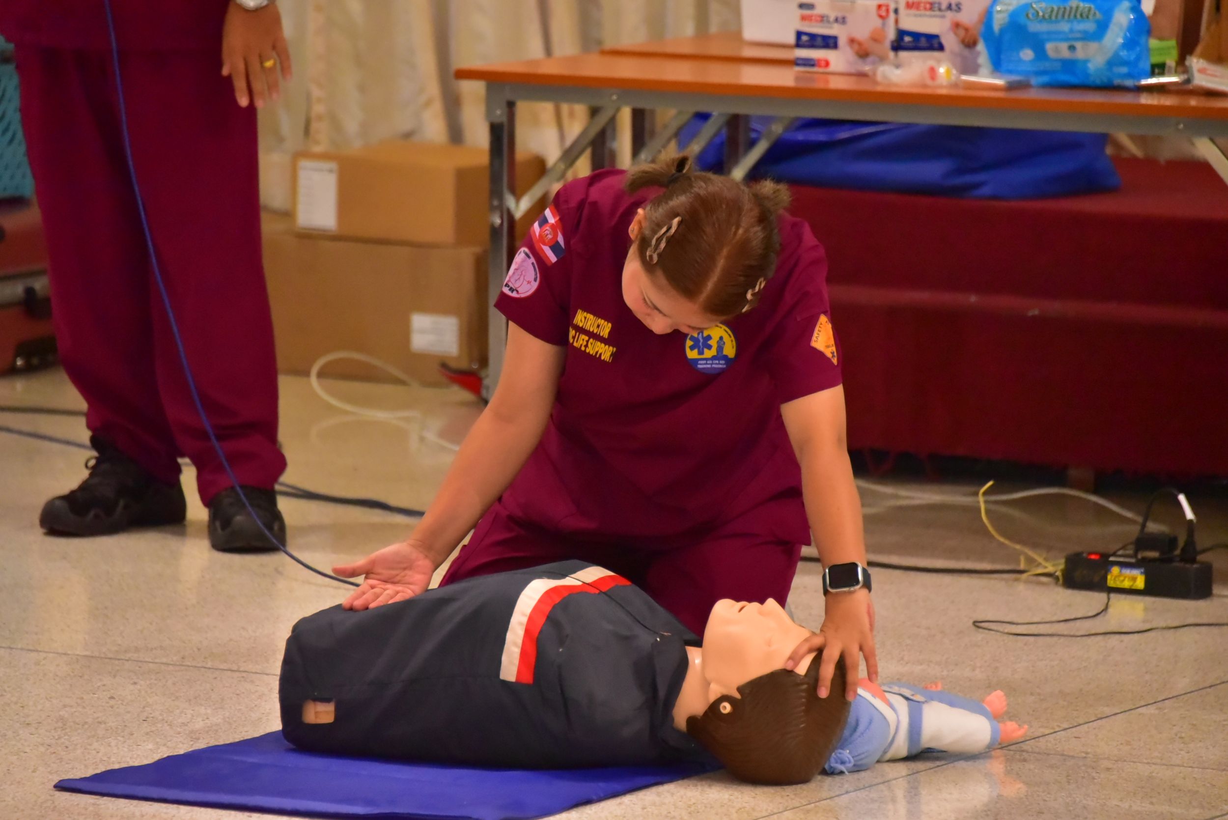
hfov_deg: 9.8
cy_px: 410
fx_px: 7166
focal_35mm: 210
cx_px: 614
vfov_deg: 6.5
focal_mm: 210
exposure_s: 1/160
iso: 10000
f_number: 5.6
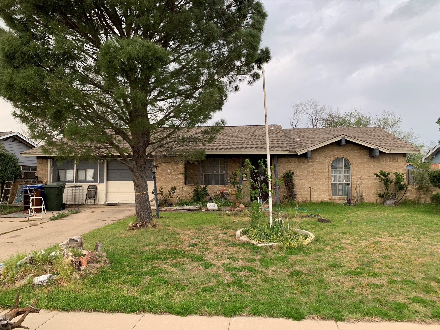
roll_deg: -0.4
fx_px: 330
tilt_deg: +4.0
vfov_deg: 53.1
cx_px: 220
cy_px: 165
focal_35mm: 26
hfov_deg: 67.3
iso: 64
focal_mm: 4.25
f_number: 1.8
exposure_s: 1/121
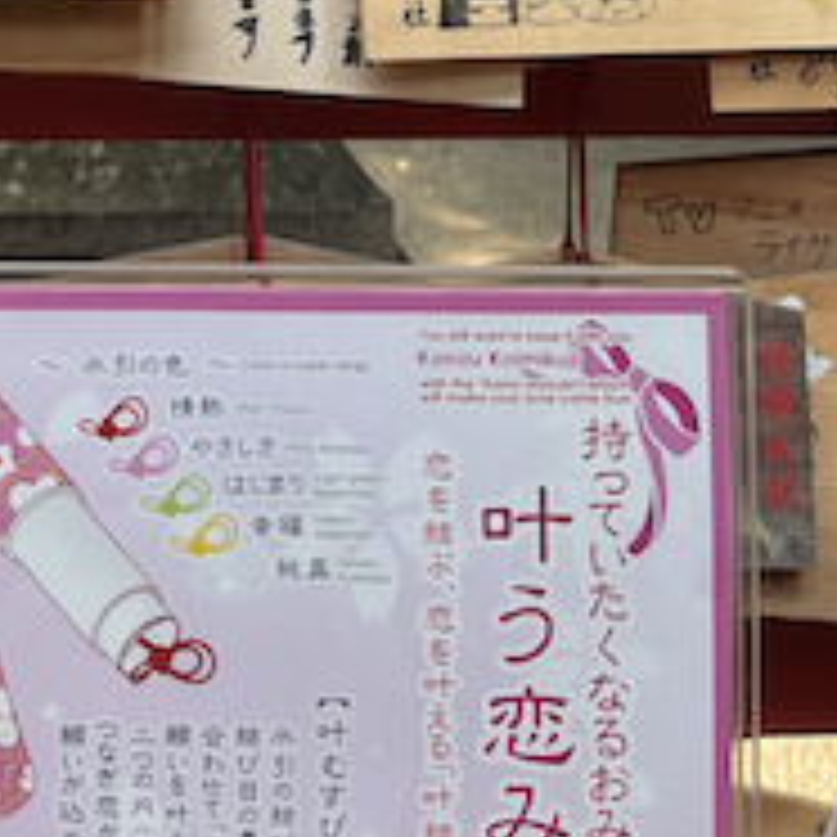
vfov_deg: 14.7
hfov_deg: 17.0
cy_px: -810
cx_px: -94
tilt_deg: +4.1
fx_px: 2708
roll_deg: -0.2
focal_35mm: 99
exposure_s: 1/121
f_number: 1.6
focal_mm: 5.1
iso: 40
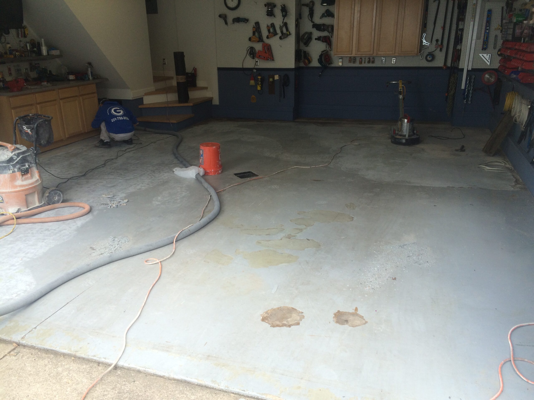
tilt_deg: -20.2
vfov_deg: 48.2
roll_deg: +1.0
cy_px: 200
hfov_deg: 61.7
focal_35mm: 29
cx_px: 267
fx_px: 447
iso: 32
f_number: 2.2
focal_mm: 4.15
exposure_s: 1/169
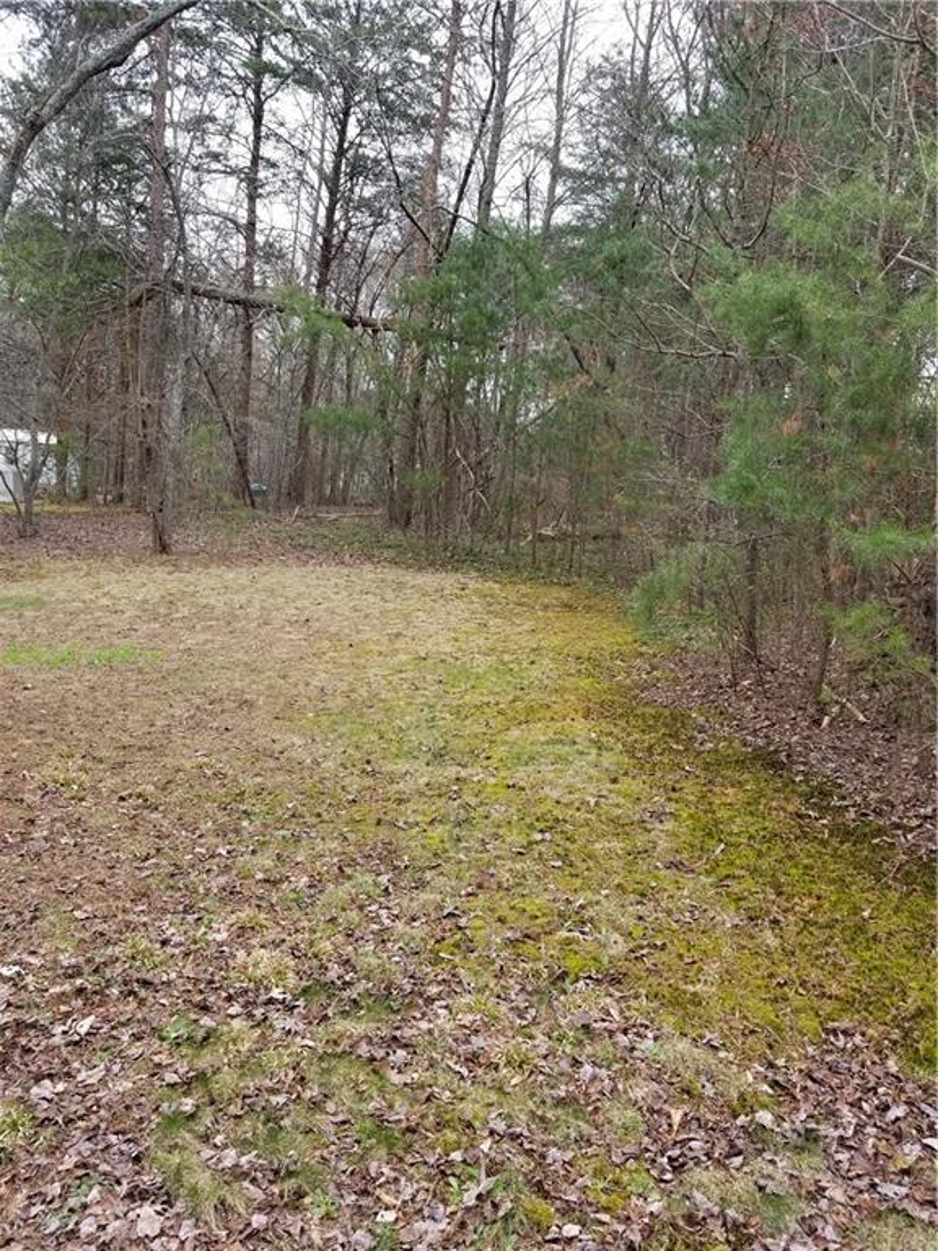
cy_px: 626
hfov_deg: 53.1
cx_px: 469
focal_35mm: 26
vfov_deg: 67.3
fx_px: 939
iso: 50
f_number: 1.7
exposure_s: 1/368
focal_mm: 4.25
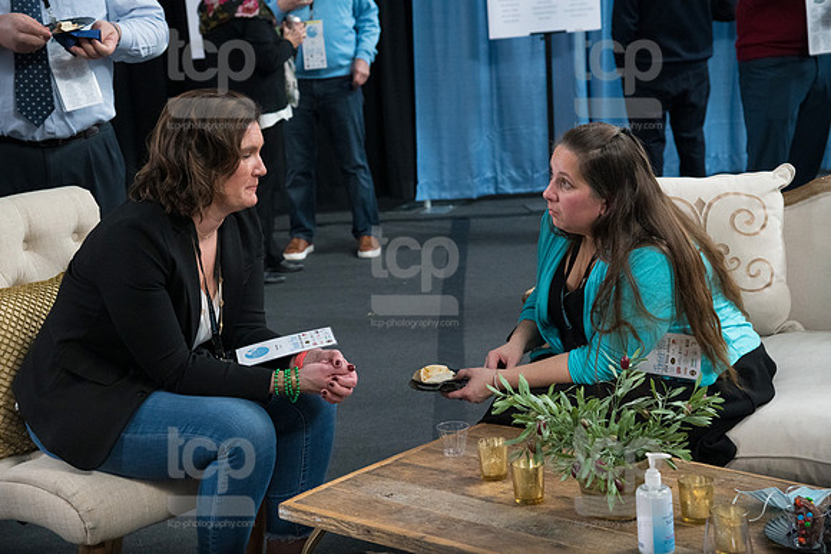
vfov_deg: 18.2
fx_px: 1732
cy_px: 277
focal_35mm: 75
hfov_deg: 27.0
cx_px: 416
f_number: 5.6
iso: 4000
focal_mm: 75
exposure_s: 1/250
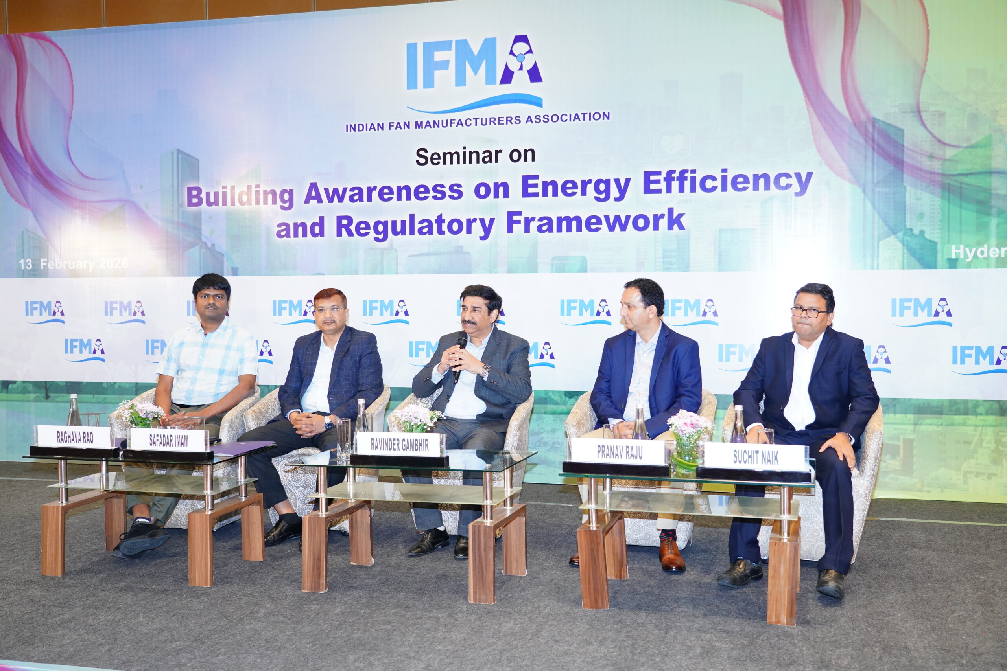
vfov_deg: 35.9
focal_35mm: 37
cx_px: 504
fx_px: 1035
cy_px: 336
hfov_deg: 51.9
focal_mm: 37
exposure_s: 1/160
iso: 2500
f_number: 4
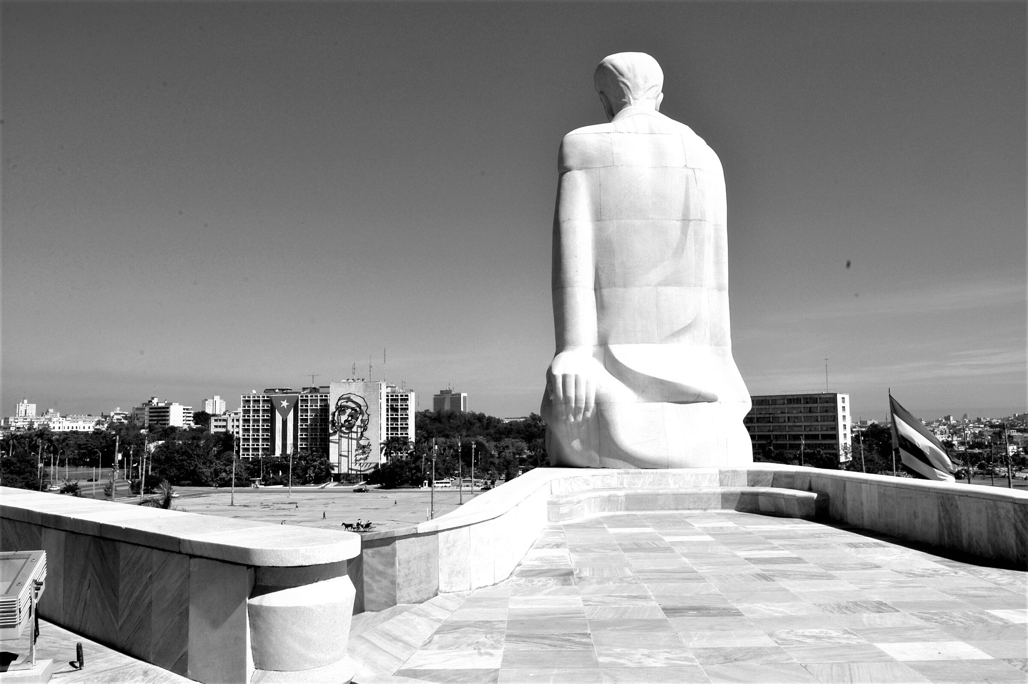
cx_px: 514
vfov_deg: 50.3
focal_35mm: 26
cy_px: 342
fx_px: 728
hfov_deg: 70.5
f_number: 10
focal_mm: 17
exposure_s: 1/350
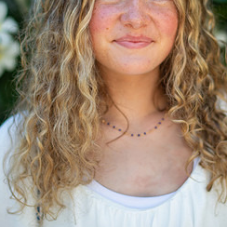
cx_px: 126
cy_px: 73
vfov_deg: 14.9
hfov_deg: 14.9
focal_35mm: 117
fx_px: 868
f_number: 2
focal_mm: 58
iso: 125
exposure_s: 1/200
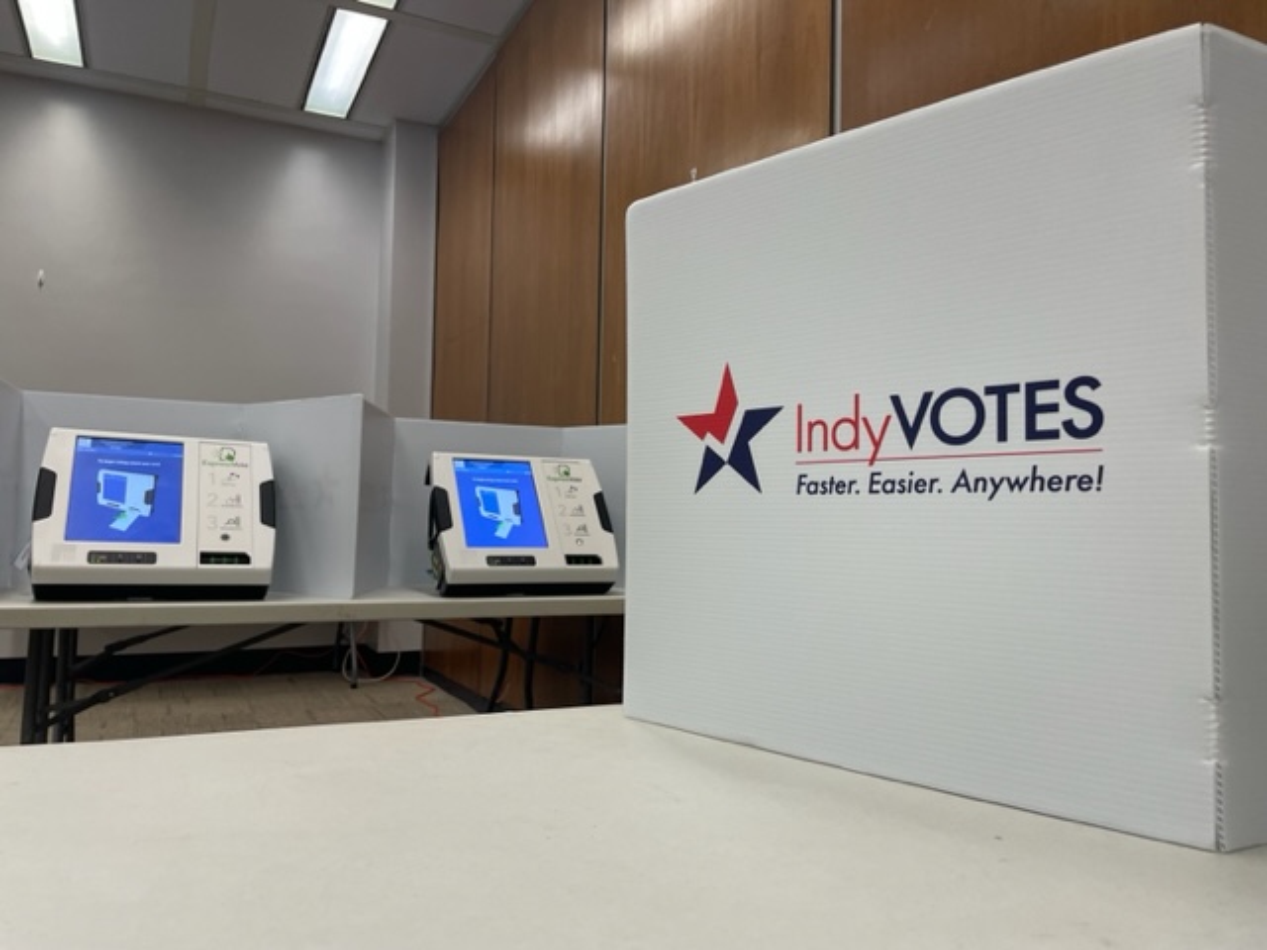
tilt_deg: +4.2
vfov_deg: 53.1
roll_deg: -1.5
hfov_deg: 67.3
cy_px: 475
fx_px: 952
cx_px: 634
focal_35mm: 26
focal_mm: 4.2
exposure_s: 1/120
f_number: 1.6
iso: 100
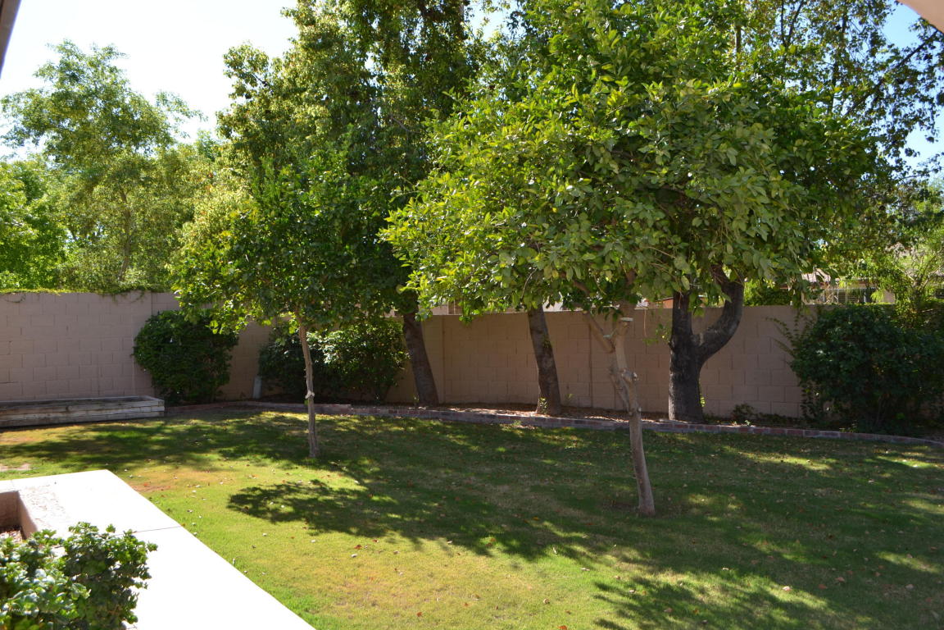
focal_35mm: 30
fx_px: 787
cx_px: 472
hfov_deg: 61.9
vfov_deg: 43.6
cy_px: 315
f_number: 5.6
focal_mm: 20
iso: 100
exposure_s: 1/200
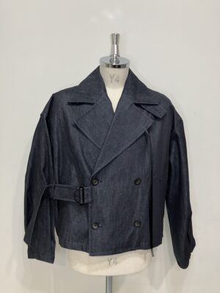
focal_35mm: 28
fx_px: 237
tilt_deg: -7.6
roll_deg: -1.4
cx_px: 110
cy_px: 146
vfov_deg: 63.4
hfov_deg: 49.7
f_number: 1.8
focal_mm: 3.99
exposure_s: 1/50
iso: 125
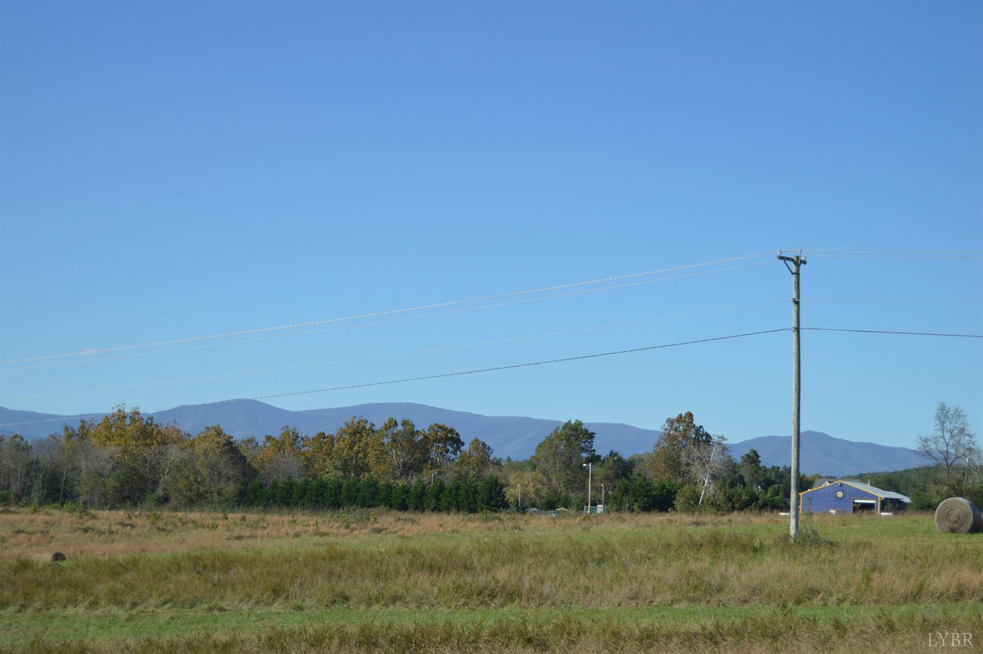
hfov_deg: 29.9
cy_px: 327
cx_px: 492
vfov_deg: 20.1
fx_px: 1841
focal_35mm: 68
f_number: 5.3
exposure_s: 1/640
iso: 100
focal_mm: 45
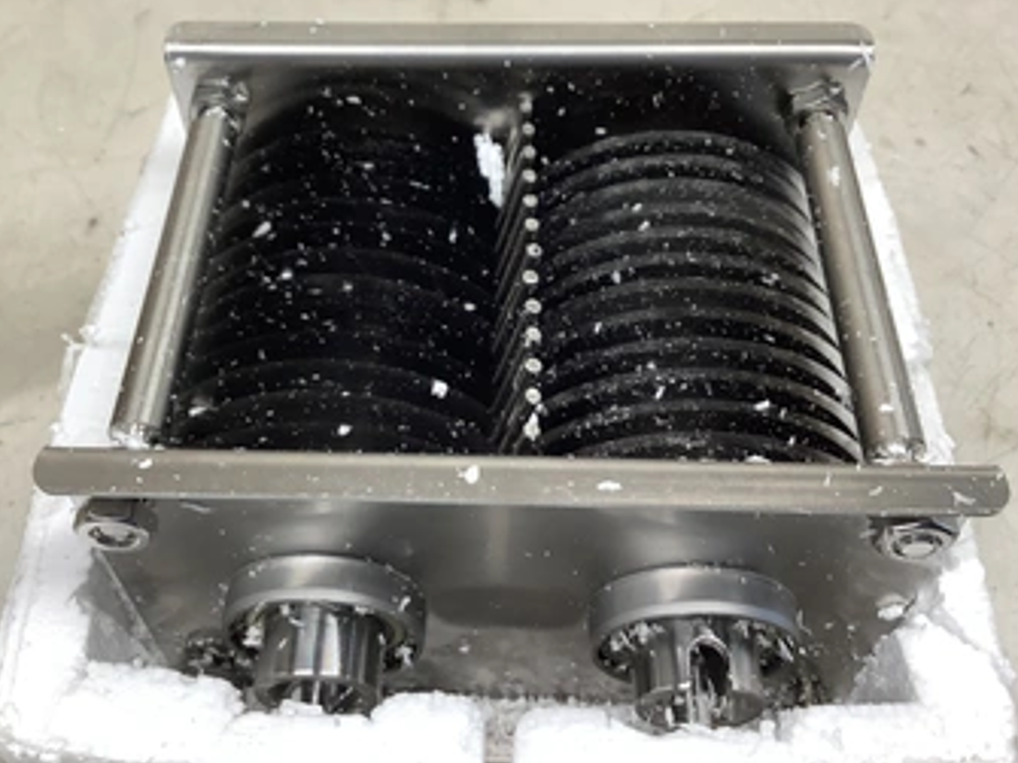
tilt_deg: -51.5
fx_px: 1088
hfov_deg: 50.1
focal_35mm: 37
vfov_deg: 38.5
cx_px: 453
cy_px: 310
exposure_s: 1/60
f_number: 2.4
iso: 50
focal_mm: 3.3
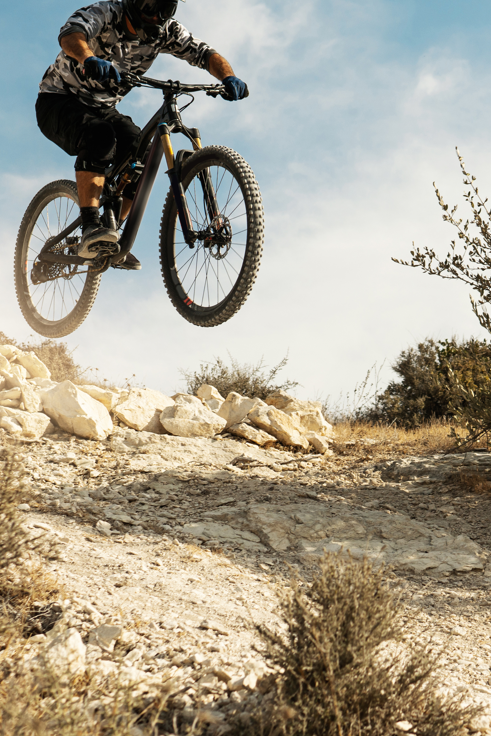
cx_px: 363
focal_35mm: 74
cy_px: 333
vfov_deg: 27.3
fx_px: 1514
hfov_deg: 18.3
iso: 100
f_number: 4
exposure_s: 1/1600
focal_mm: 30
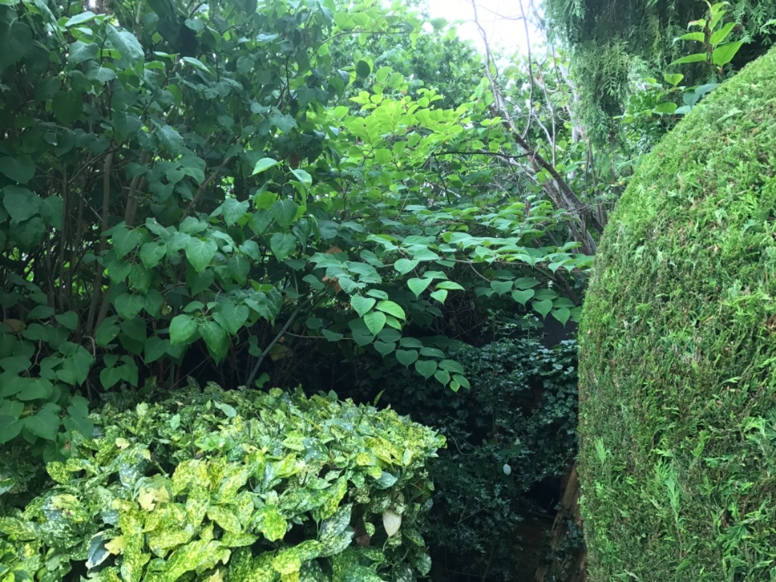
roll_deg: +1.4
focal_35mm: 28
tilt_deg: +2.3
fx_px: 628
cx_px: 388
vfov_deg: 49.7
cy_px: 291
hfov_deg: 63.4
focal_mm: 3.99
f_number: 1.8
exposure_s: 1/100
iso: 40
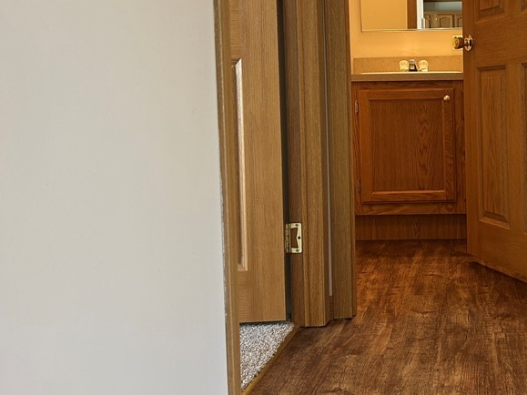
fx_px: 700
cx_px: 434
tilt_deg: -3.3
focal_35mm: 46
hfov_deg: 39.4
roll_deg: +1.0
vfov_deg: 31.3
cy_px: 134
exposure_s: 1/60
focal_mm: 5.7
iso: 100
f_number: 1.5
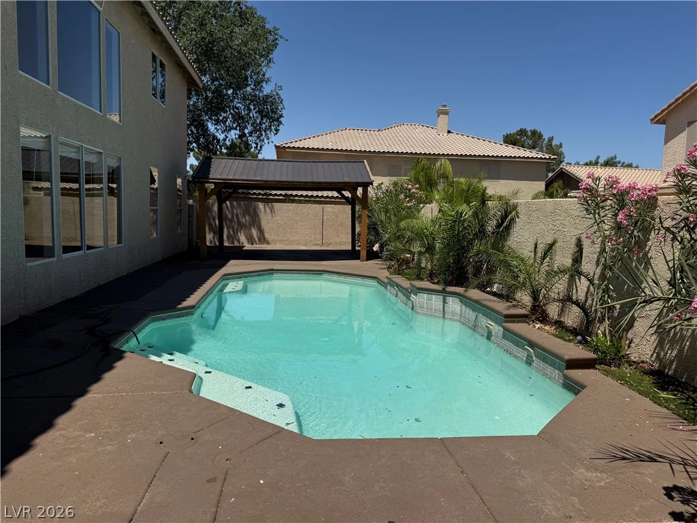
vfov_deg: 56.8
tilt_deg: -2.5
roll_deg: -1.4
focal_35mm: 24
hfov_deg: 71.6
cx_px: 348
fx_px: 483
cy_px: 262
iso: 80
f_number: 1.78
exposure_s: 1/9091
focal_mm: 6.76
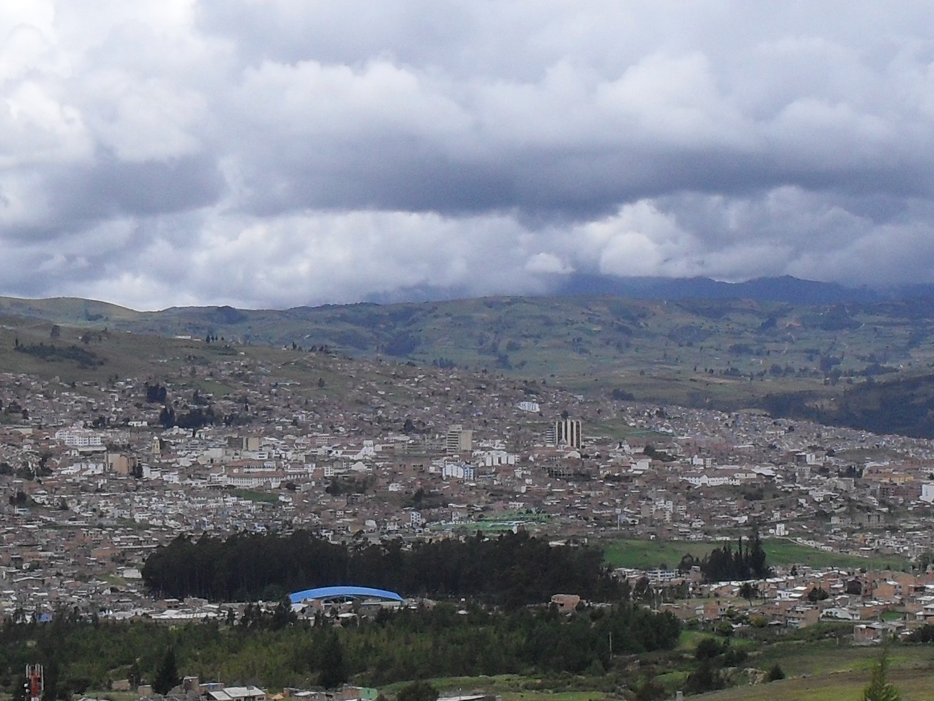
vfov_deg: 40.7
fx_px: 944
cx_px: 467
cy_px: 350
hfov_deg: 52.6
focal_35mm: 35
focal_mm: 6.3
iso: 100
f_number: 8.4
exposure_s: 1/350
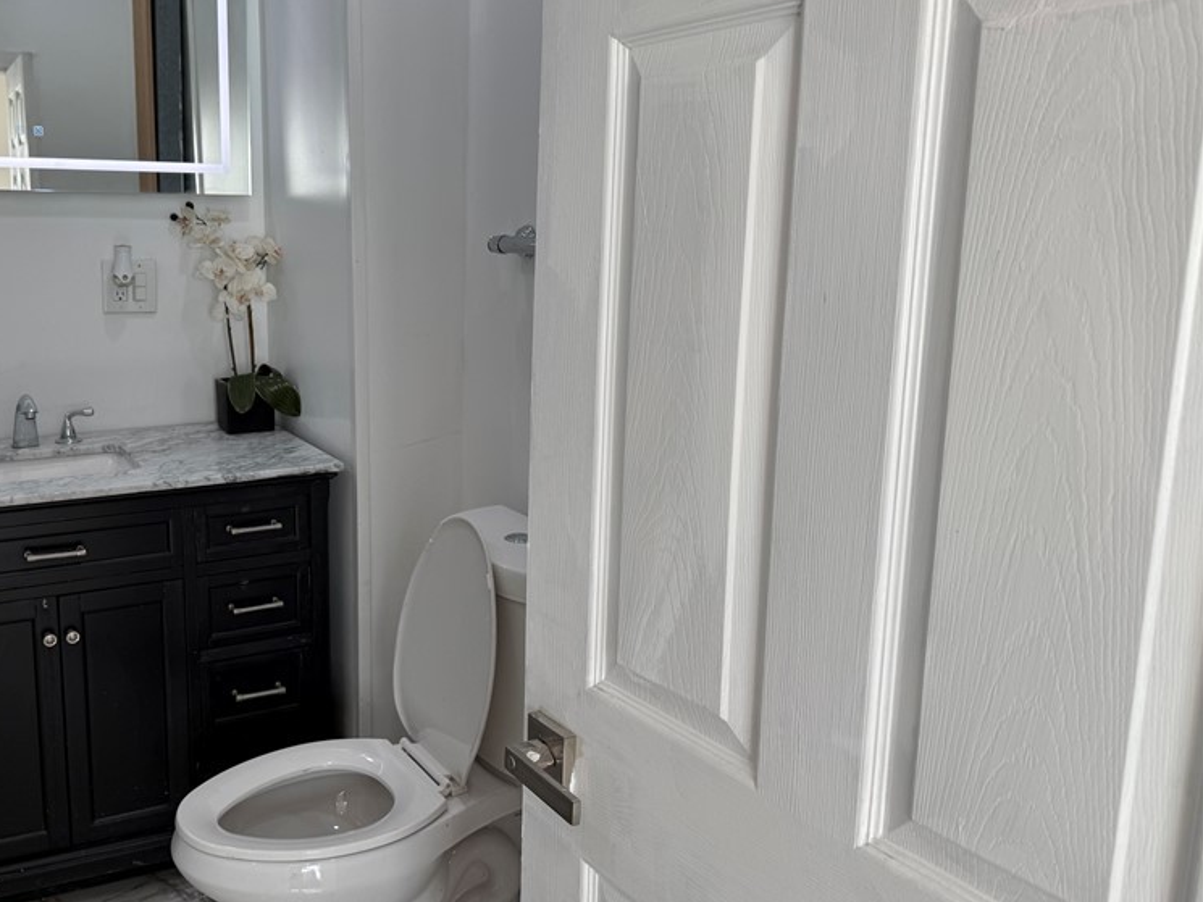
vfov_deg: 42.9
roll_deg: +0.1
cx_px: 378
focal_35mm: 33
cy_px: 424
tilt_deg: -8.6
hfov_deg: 54.0
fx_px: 1147
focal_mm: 6.76
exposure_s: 1/200
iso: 64
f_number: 1.78
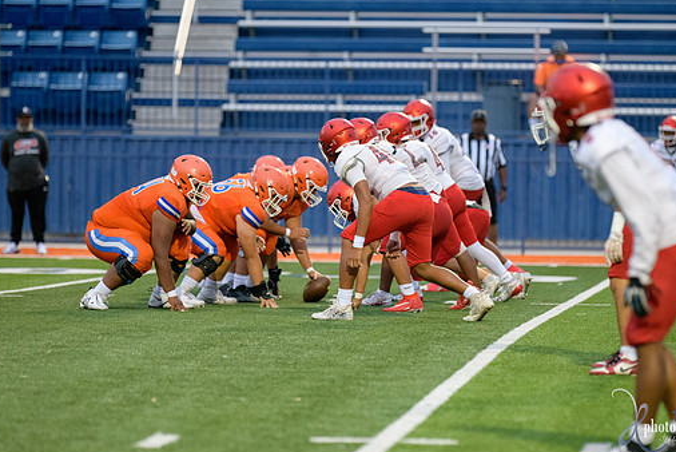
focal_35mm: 252
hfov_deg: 8.2
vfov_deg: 5.5
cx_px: 367
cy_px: 228
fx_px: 4735
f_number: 2.8
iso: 5600
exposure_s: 1/1250
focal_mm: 220
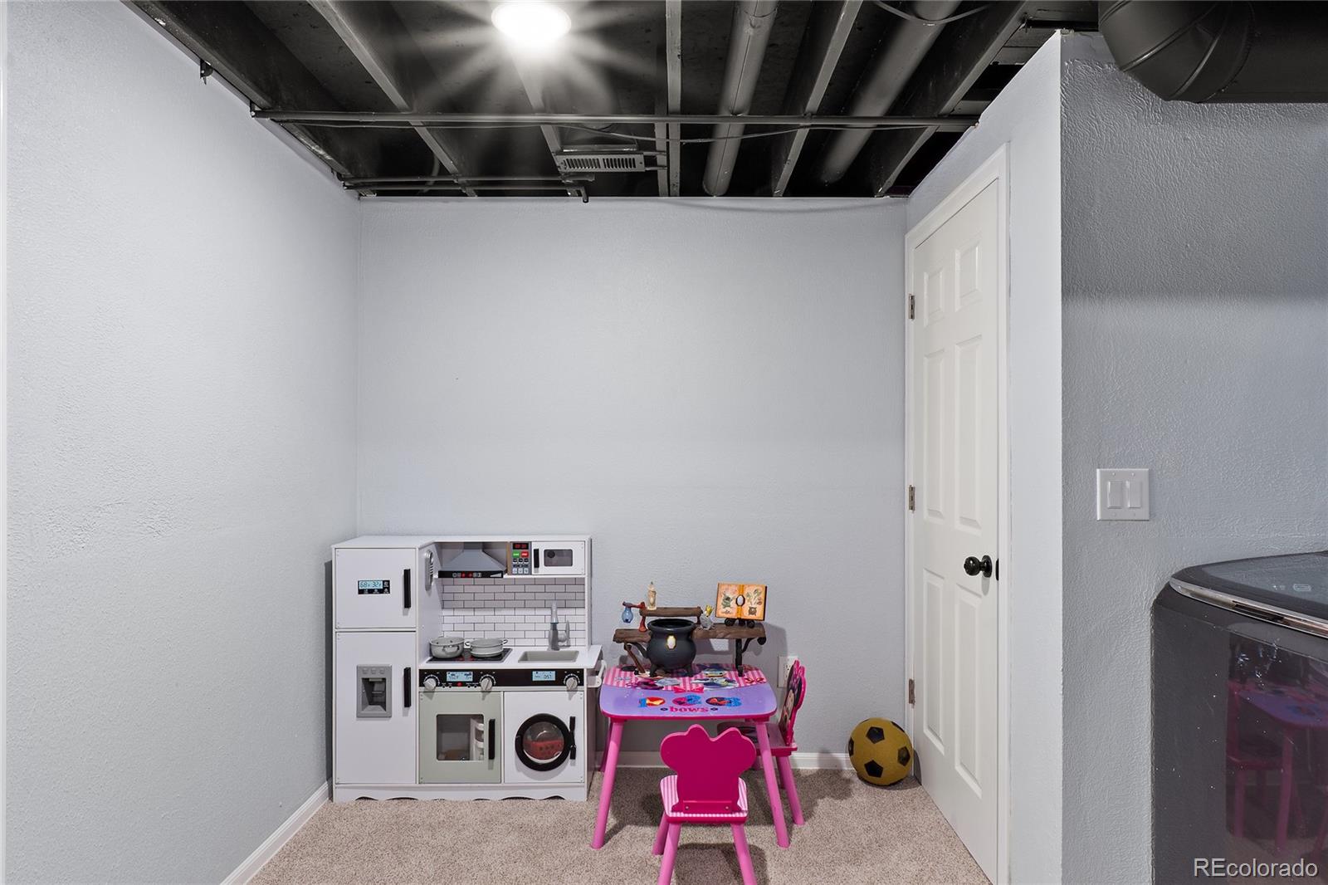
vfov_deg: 63.2
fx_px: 719
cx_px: 664
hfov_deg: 85.4
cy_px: 442
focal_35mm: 20
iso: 100
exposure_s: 8
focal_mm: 13
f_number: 16
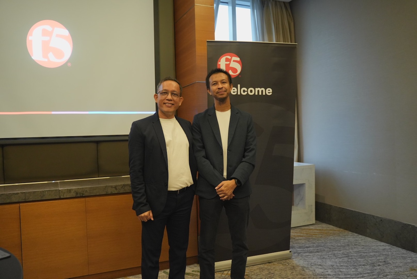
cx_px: 208
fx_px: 348
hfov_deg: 61.9
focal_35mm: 30
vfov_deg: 43.7
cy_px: 140
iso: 3200
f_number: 2.8
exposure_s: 1/50
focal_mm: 30
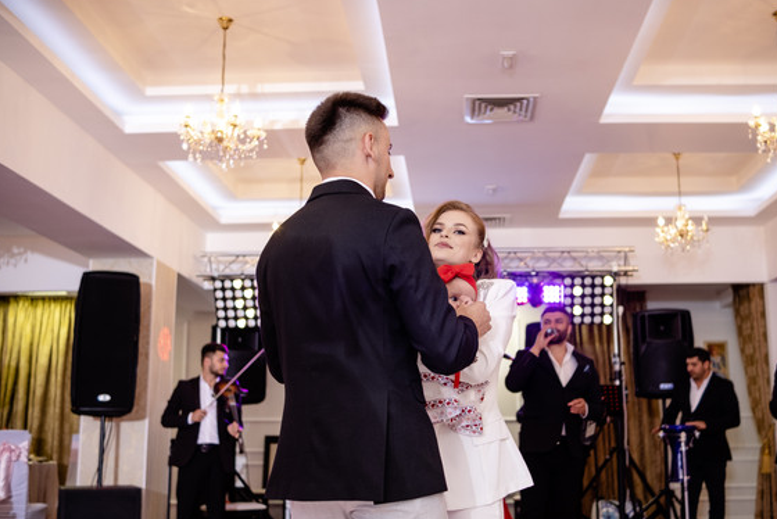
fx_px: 864
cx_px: 438
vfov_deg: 33.4
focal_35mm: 40
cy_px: 287
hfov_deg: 48.3
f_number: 2
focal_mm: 23
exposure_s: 1/200
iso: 500
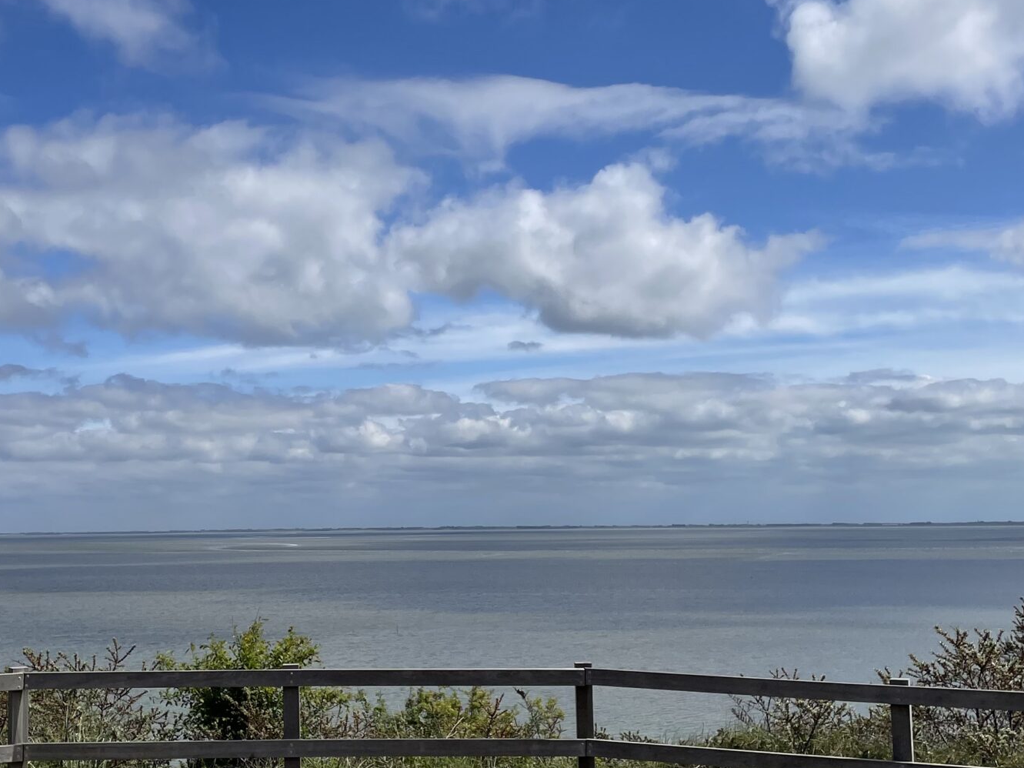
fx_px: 1479
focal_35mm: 50
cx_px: 364
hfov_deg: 37.9
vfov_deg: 29.1
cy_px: 444
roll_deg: +1.0
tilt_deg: +2.7
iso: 32
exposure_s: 1/8403
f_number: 1.6
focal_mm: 4.2
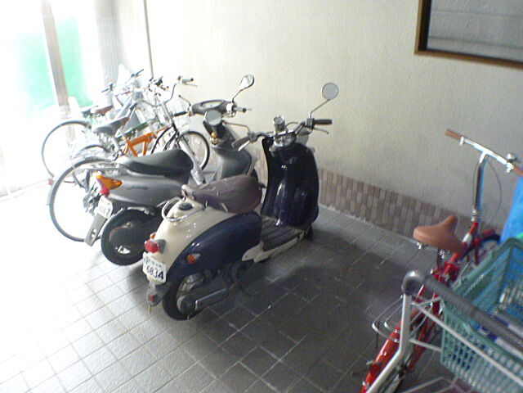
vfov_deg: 39.7
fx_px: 544
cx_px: 262
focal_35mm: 36
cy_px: 196
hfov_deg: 51.4
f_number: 3.1
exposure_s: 1/4
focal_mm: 6.4
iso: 640
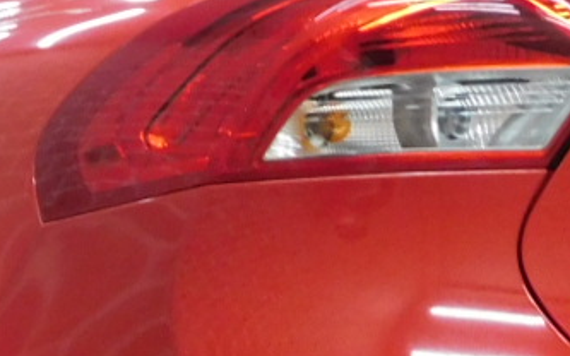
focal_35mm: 117
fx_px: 1817
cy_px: 460
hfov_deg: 17.8
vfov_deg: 10.9
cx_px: 214
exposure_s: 1/30
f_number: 3
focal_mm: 4
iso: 320
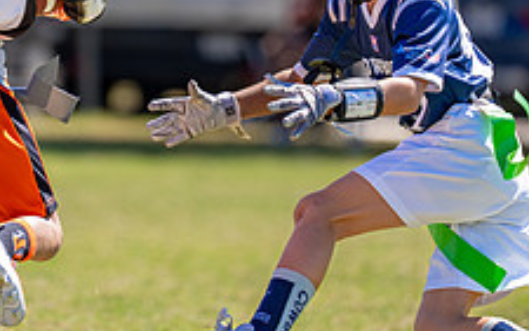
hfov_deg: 4.1
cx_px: 84
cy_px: -6
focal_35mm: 509
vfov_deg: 2.6
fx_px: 7344
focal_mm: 185
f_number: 2.8
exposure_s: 1/2000
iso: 160
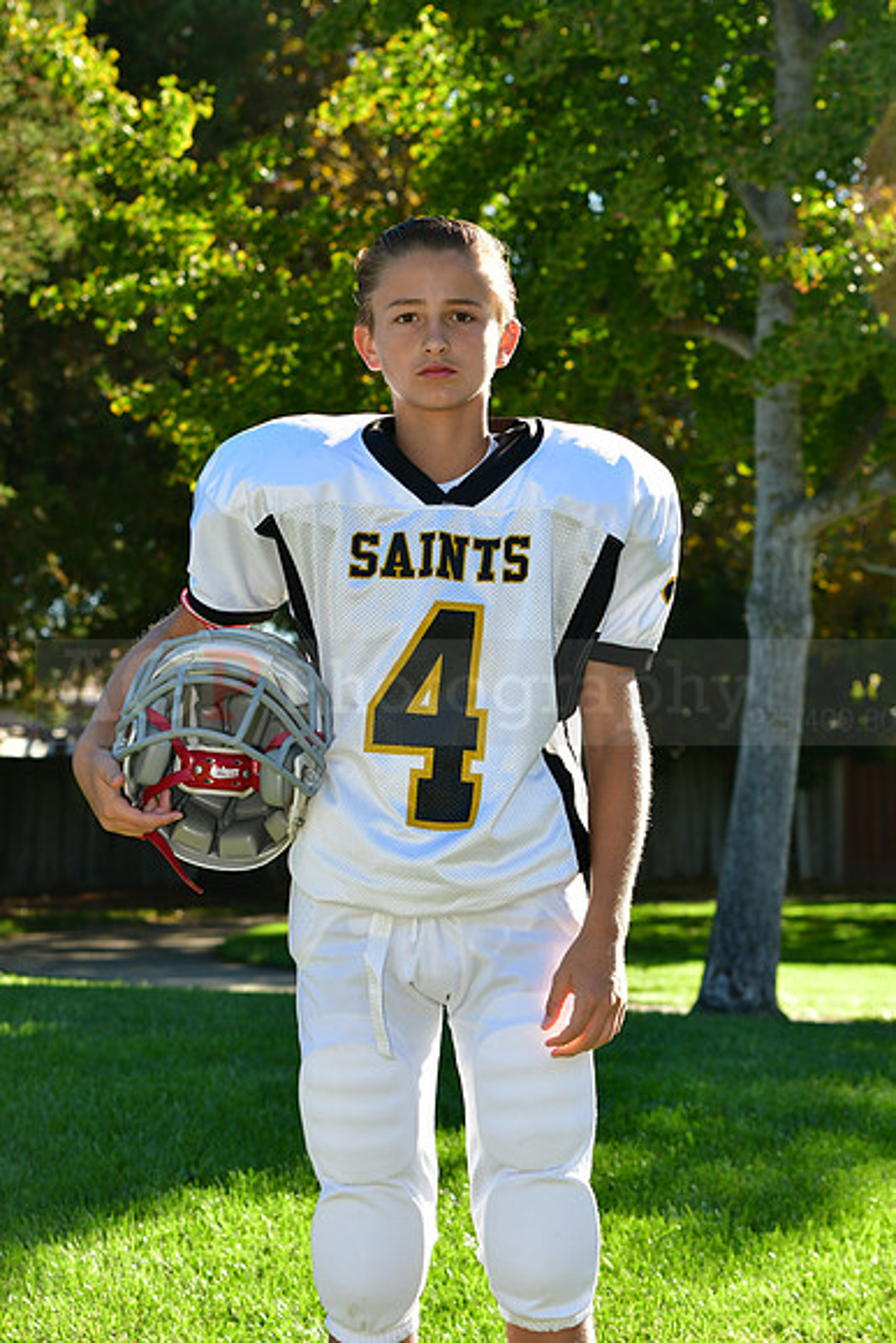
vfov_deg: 19.5
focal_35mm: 105
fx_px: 3917
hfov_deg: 13.0
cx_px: 448
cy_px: 672
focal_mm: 70
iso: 400
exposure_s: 1/500
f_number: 6.3
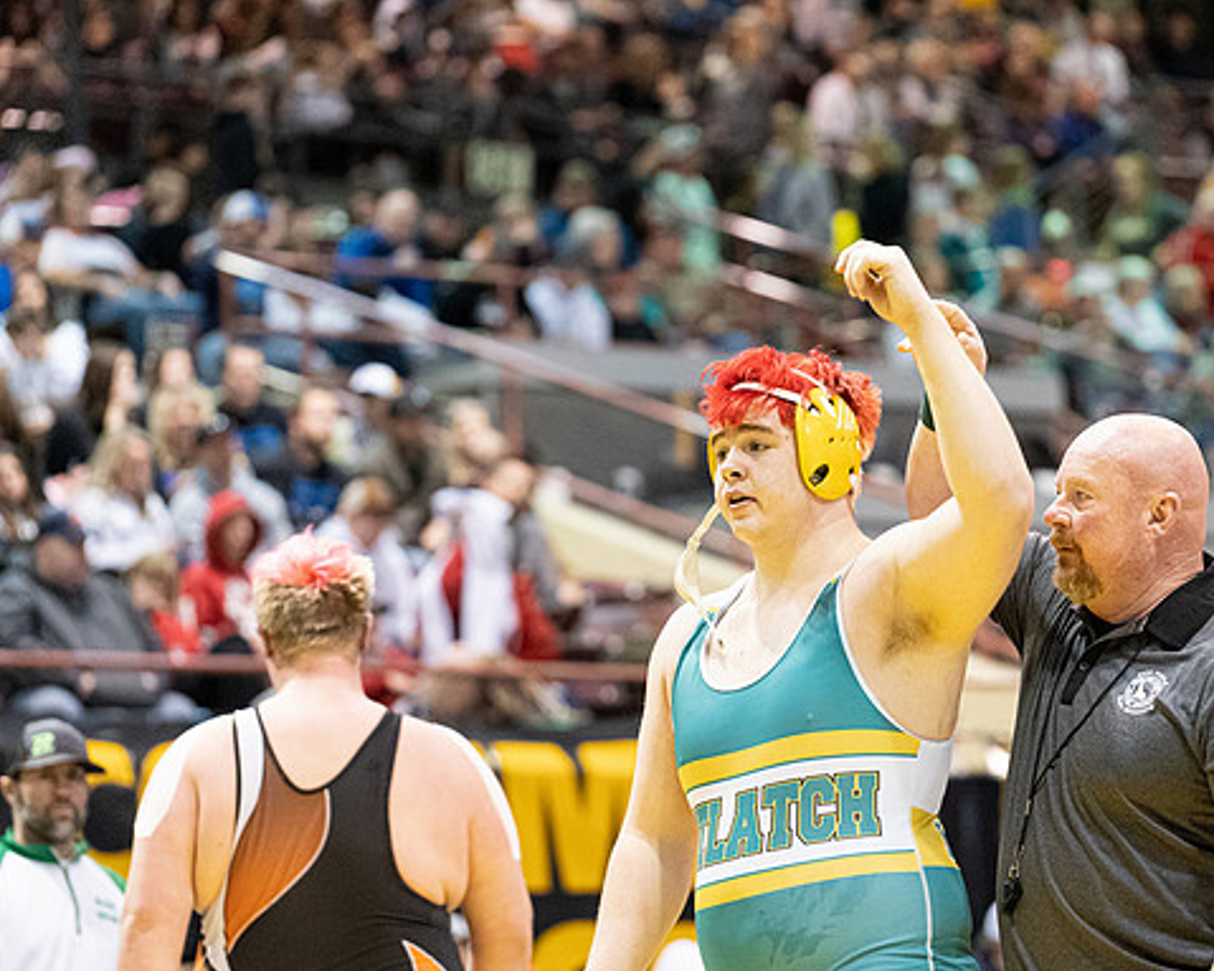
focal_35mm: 191
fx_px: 6861
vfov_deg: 8.1
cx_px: 707
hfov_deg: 10.1
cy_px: 488
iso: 12800
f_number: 4
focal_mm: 168
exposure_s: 1/500
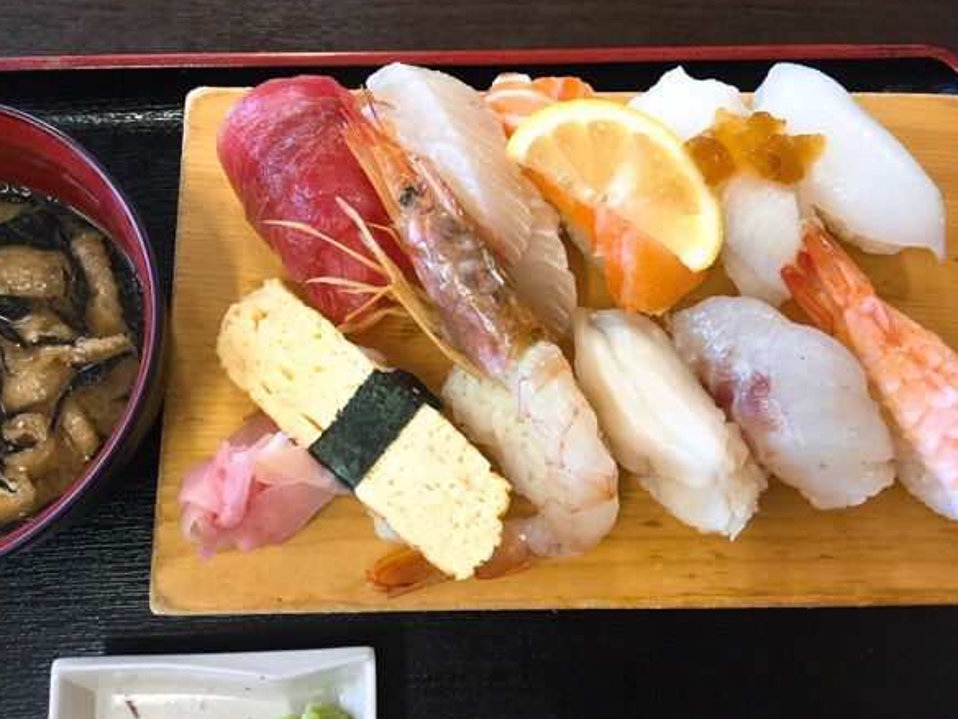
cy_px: 346
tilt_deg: -77.0
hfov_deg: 54.0
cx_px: 479
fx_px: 941
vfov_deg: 41.8
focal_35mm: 34
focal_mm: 3.3
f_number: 2.4
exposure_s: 1/30
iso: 160
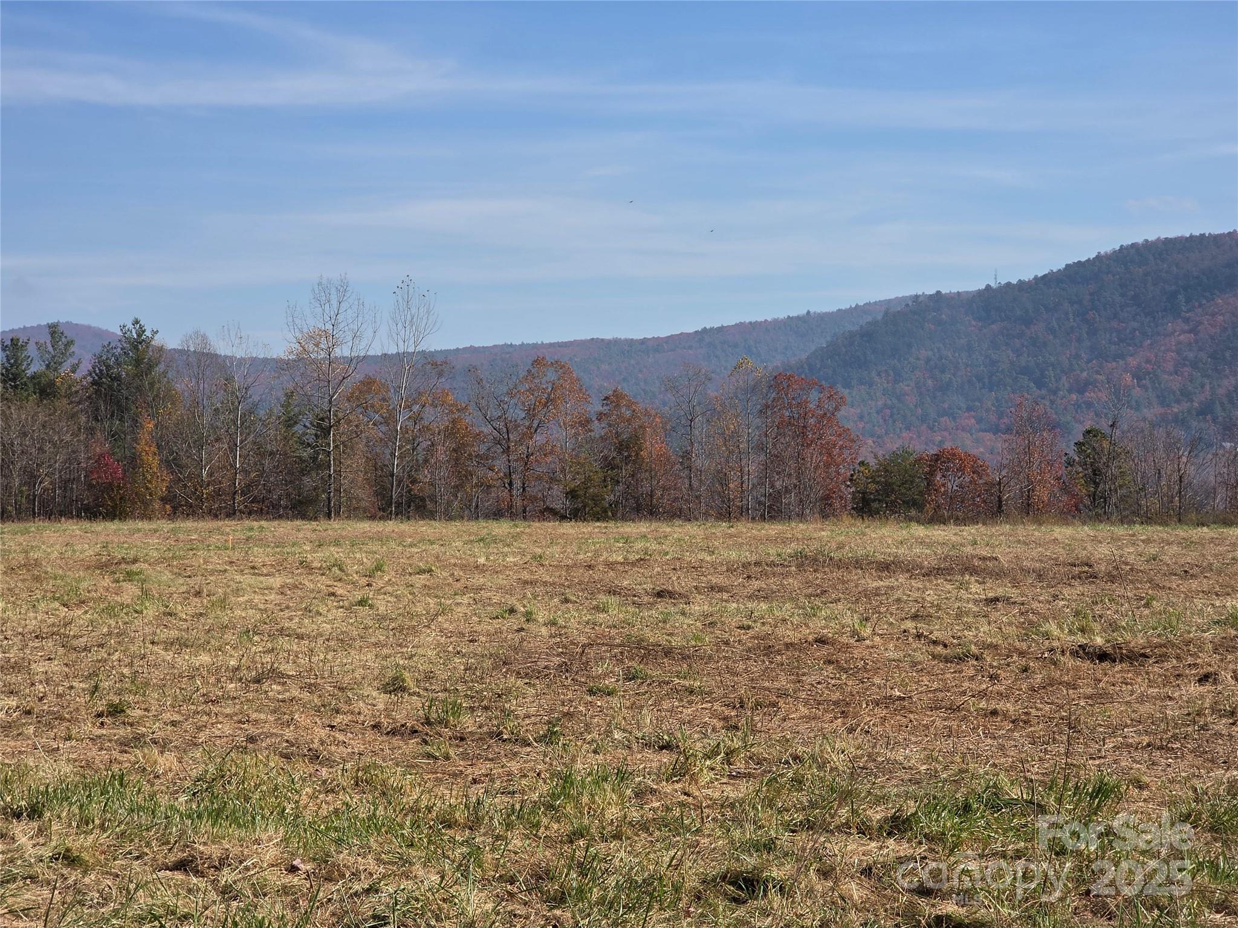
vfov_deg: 21.3
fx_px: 2468
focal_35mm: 69
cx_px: 619
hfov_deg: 28.2
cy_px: 464
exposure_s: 1/2775
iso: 50
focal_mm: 7.9
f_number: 2.4
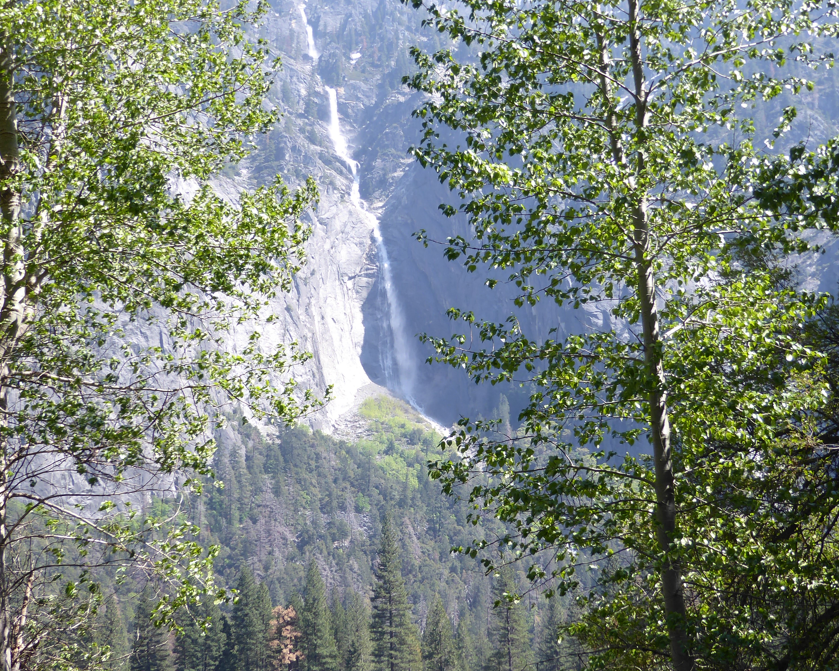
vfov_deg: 20.4
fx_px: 1862
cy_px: 408
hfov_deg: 25.4
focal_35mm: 75
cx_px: 416
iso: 80
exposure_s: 1/200
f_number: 4.1
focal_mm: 9.6
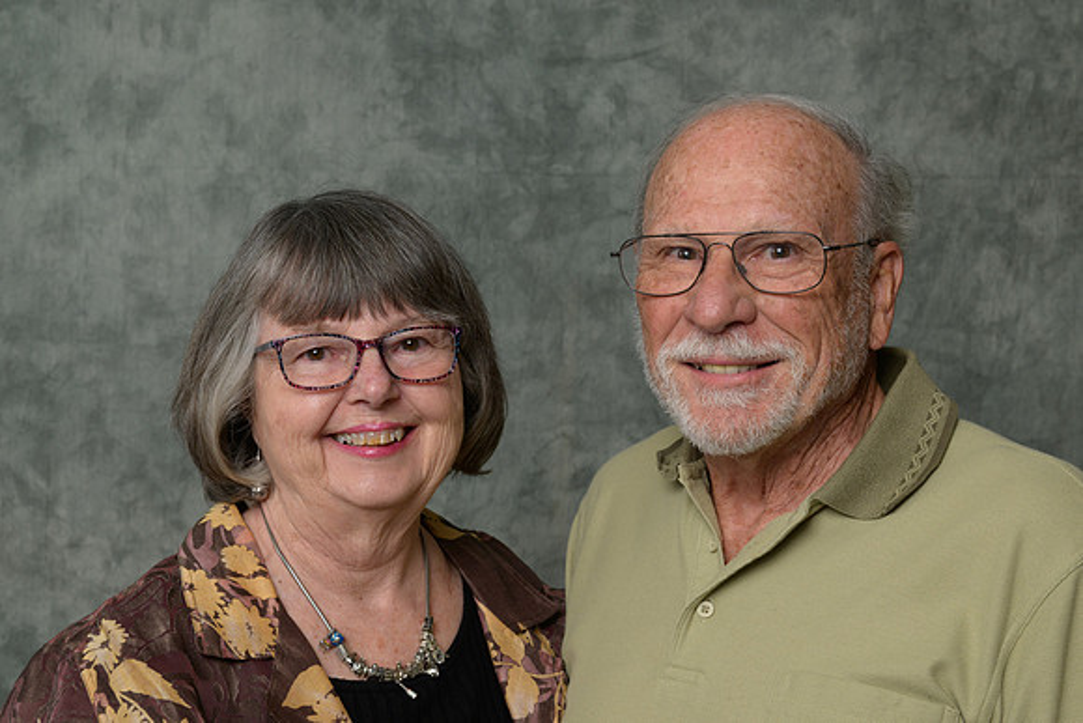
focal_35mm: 61
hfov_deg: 32.7
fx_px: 1843
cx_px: 561
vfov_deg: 22.2
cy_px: 401
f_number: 10
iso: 400
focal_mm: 52
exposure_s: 1/125
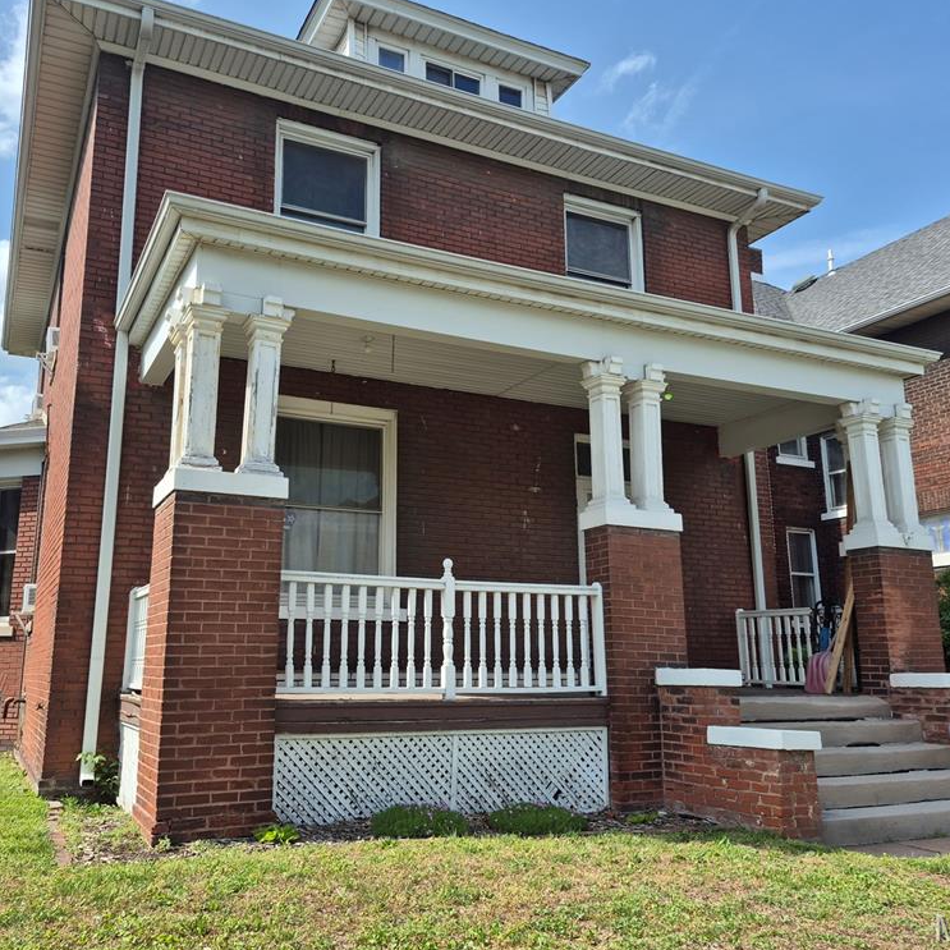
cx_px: 408
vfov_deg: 57.3
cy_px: 464
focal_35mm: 28
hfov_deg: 57.1
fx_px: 869
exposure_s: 1/1524
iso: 25
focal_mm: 5.4
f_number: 1.8
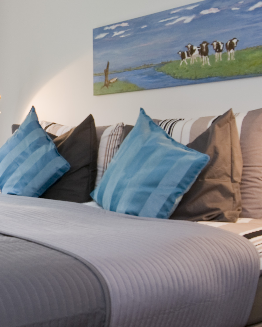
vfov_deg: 34.1
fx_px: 533
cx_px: -13
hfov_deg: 25.9
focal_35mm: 55
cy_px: 145
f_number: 5.6
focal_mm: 14
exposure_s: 1/40
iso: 200
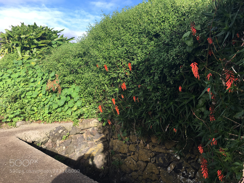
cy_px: 92
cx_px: 122
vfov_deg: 48.2
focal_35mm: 29
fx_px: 204
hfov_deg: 61.7
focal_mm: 4.15
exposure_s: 1/668
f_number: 2.2
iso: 25
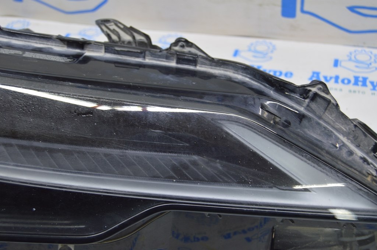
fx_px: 471
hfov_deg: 43.6
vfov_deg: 29.8
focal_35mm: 45
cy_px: 125
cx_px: 188
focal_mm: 30
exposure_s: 1/20
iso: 400
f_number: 5.6
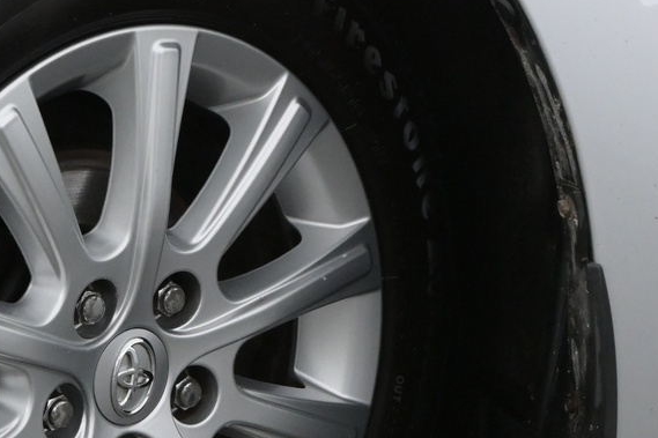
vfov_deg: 12.3
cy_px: 313
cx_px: 53
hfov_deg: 18.1
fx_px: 2028
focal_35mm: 111
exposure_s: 1/100
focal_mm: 26
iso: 2500
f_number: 5
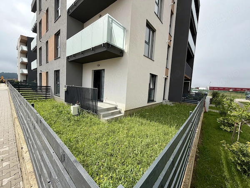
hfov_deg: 102.1
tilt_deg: -4.1
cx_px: 125
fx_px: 101
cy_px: 94
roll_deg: -3.5
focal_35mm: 14
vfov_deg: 85.7
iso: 25
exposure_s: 1/901
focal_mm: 2.22
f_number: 2.2
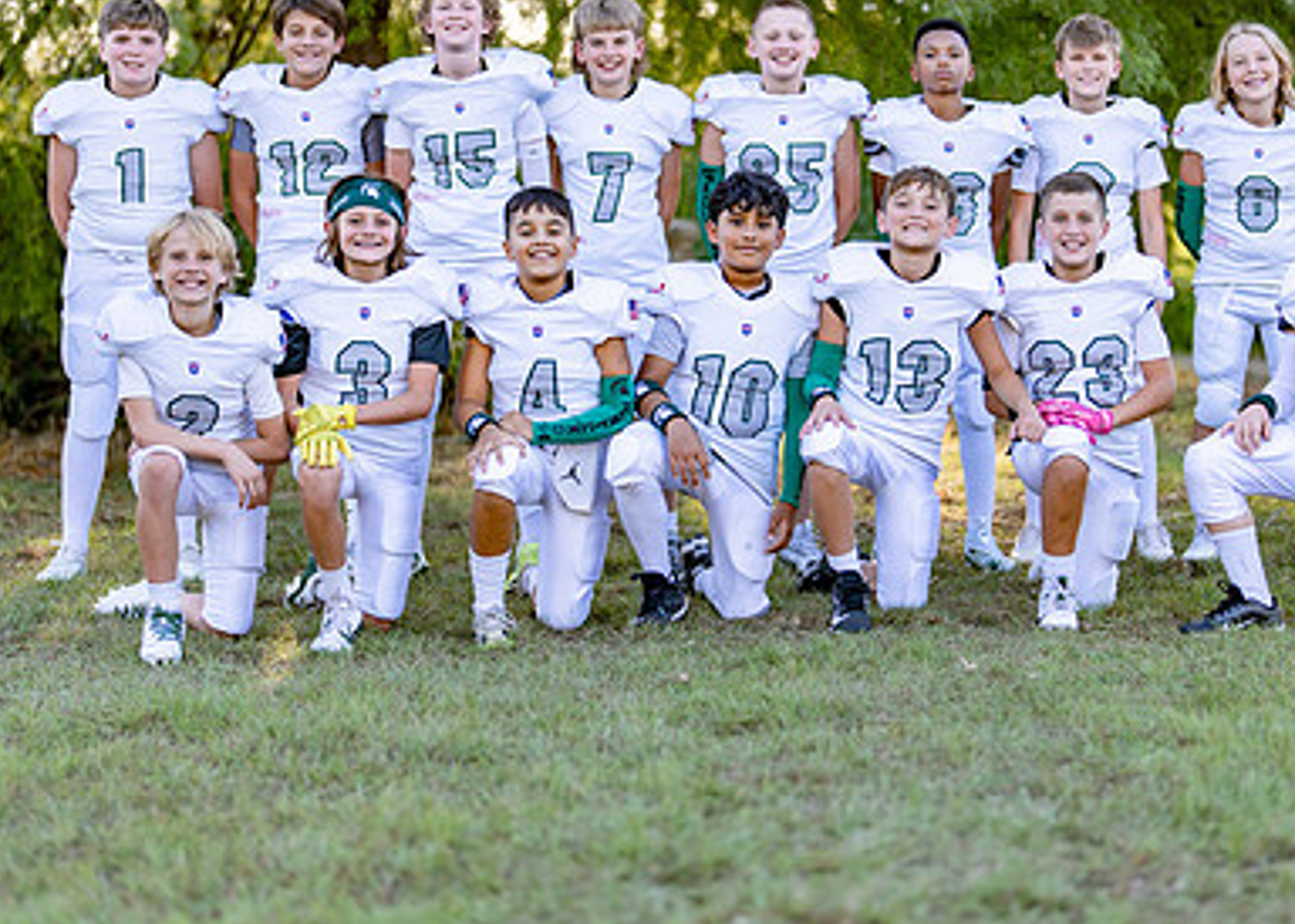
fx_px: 2941
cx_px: 742
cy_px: 280
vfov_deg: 17.8
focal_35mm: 80
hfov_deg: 24.8
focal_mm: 50
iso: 100
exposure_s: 1/1000
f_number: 1.2
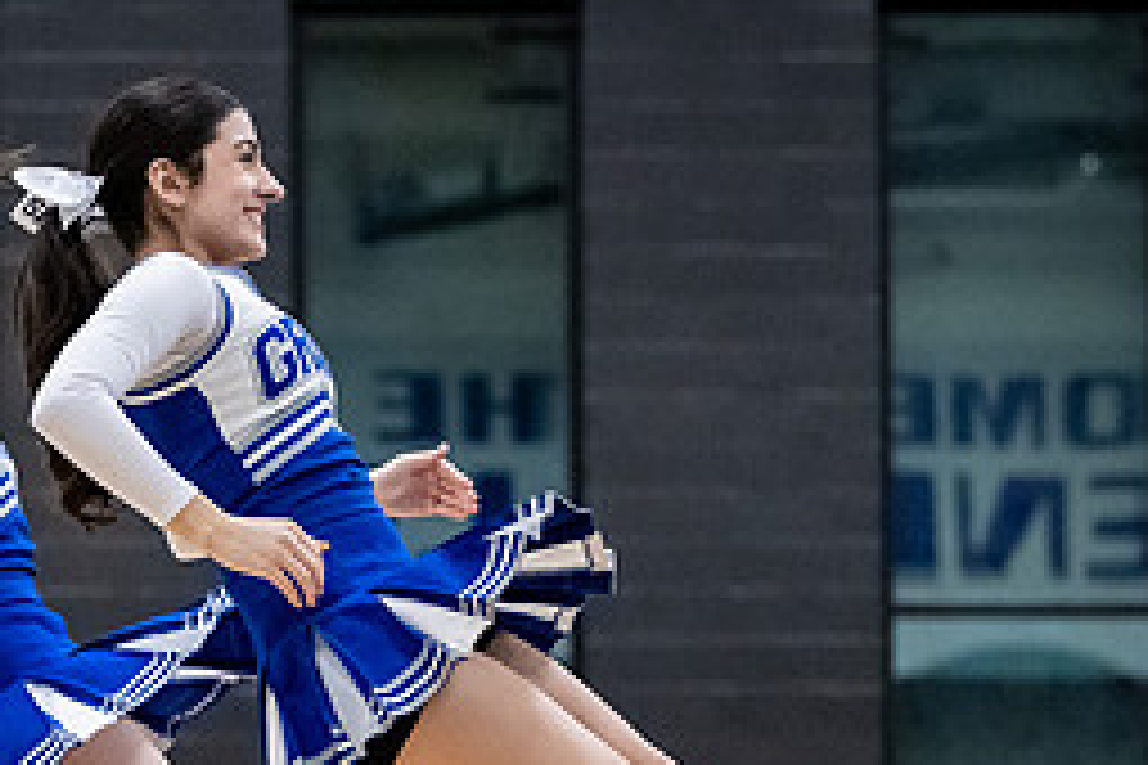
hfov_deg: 8.7
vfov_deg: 5.8
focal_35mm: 237
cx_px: 103
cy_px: 664
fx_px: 7557
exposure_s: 1/1000
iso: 6400
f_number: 2.8
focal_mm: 82
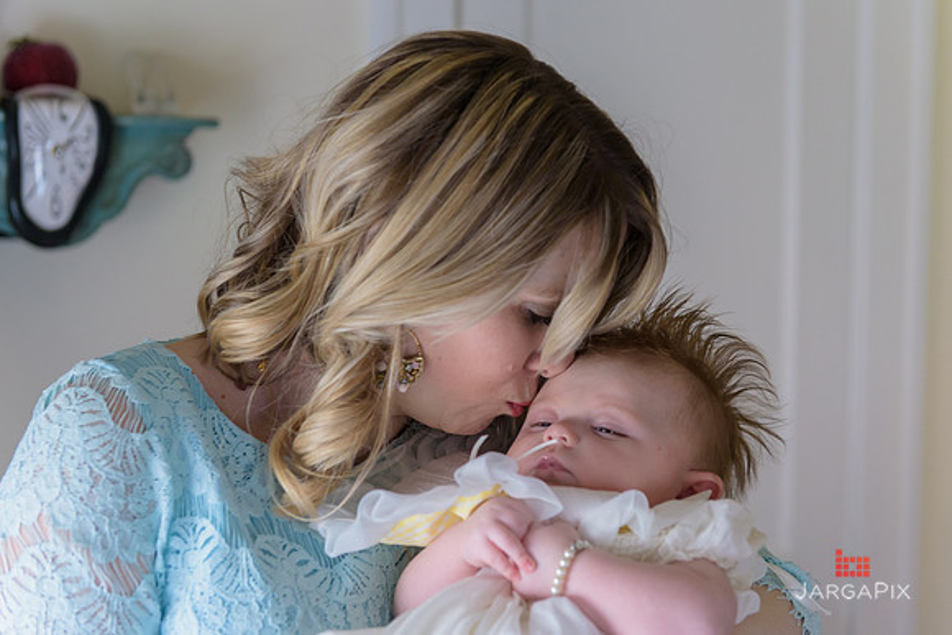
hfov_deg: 32.4
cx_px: 476
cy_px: 318
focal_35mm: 62
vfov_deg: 21.9
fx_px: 1640
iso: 1600
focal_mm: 62
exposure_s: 1/160
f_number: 3.2
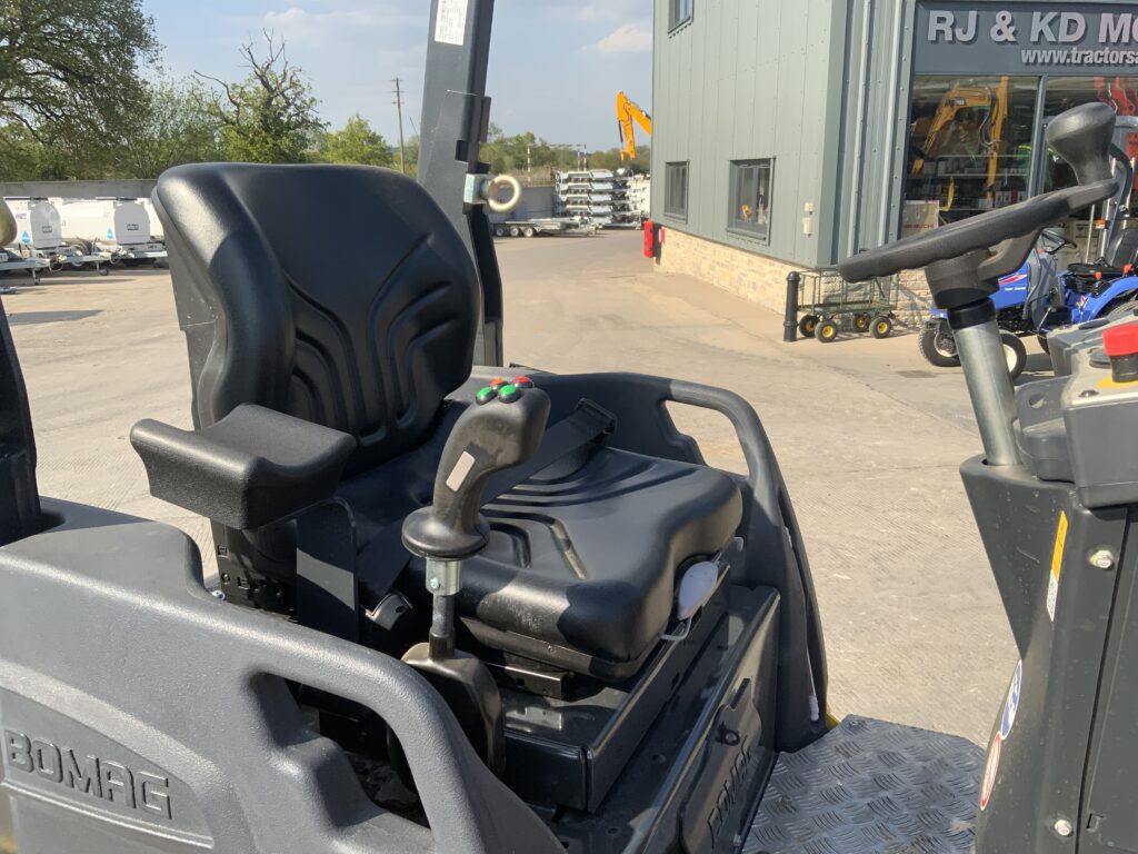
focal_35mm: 29
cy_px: 427
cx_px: 569
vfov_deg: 48.2
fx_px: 953
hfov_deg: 61.7
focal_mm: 3
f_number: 1.8
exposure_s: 1/1035
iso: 16
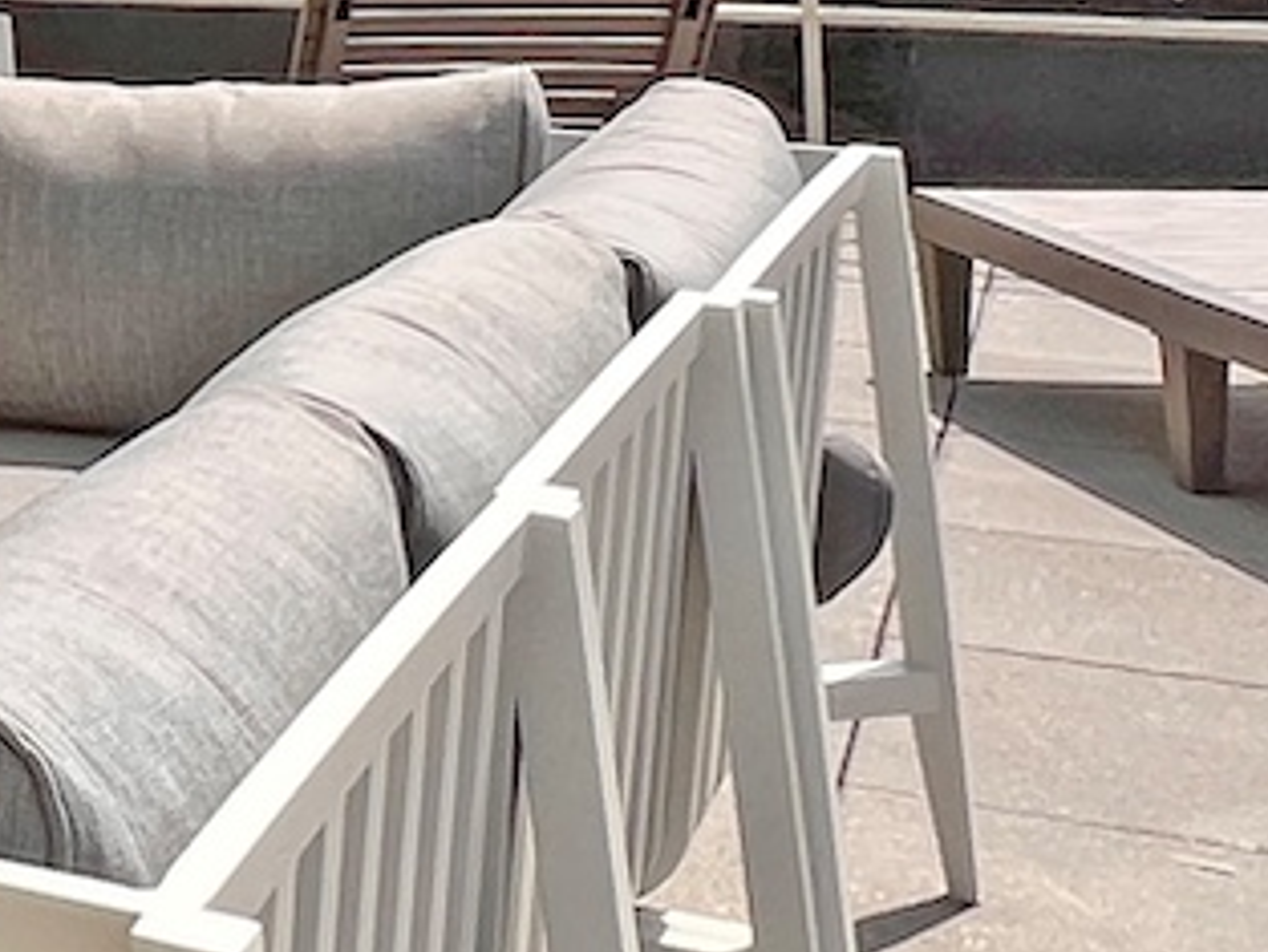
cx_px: -1454
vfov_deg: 16.7
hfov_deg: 16.3
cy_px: -320
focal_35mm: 83
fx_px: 3041
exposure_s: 1/1700
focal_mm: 1.57
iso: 32
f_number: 1.8
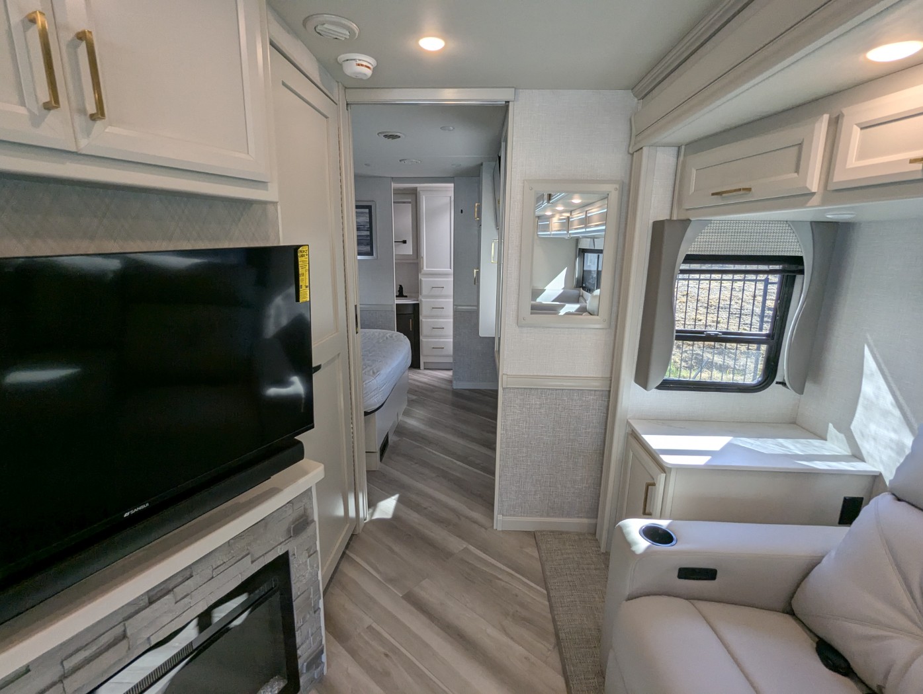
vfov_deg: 78.2
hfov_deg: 94.4
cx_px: 462
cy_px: 347
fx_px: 427
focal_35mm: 16
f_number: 2.2
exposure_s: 1/117
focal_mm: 2.35
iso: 82
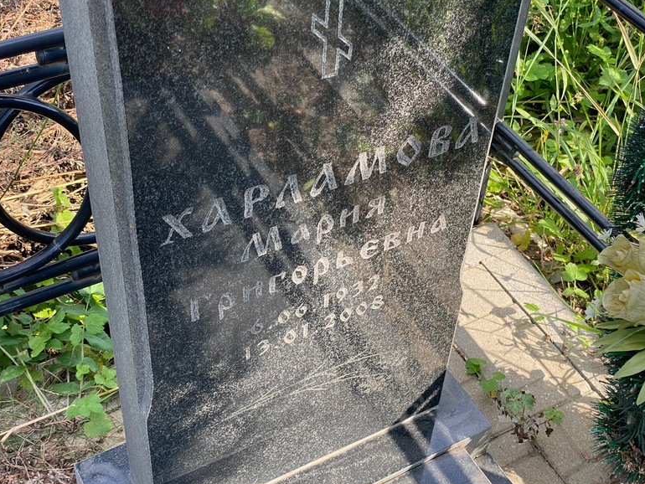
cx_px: 331
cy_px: 247
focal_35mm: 54
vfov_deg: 27.0
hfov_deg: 35.5
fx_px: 1006
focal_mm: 6
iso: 20
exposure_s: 1/258
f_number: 2
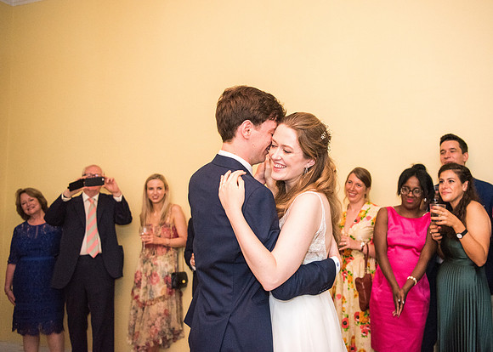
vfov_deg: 37.1
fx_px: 524
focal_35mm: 37
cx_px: 295
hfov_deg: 50.1
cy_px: 155
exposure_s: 1/125
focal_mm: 32
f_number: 2.8
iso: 2500
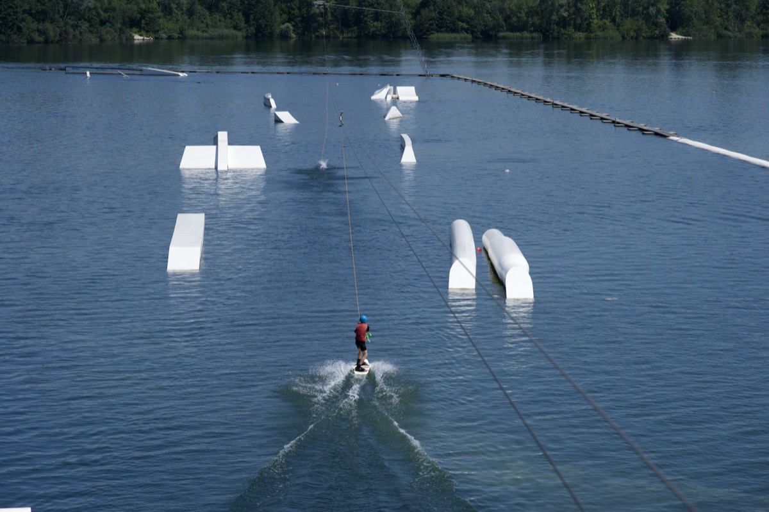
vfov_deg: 13.0
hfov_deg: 19.5
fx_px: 2242
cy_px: 256
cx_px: 384
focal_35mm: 105
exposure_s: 1/4000
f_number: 5.6
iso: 500
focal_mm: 105
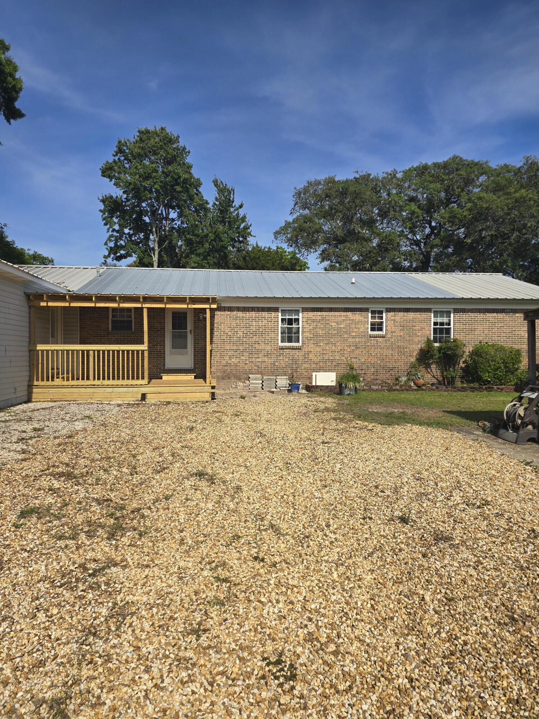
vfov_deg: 73.9
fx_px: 478
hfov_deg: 58.9
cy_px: 360
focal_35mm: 23
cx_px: 270
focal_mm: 6.3
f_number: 1.7
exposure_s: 1/1269
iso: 12
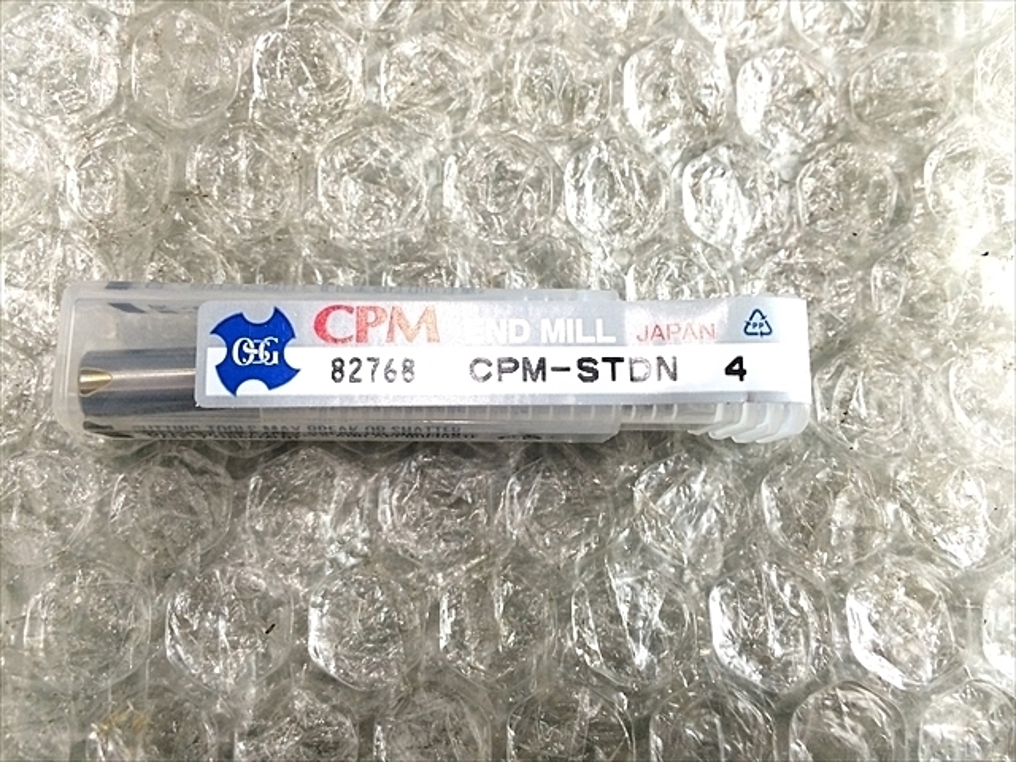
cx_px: 508
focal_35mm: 29
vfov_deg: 48.2
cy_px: 381
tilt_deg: -79.5
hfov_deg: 61.7
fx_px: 851
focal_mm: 4.15
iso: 160
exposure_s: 1/30
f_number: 2.2
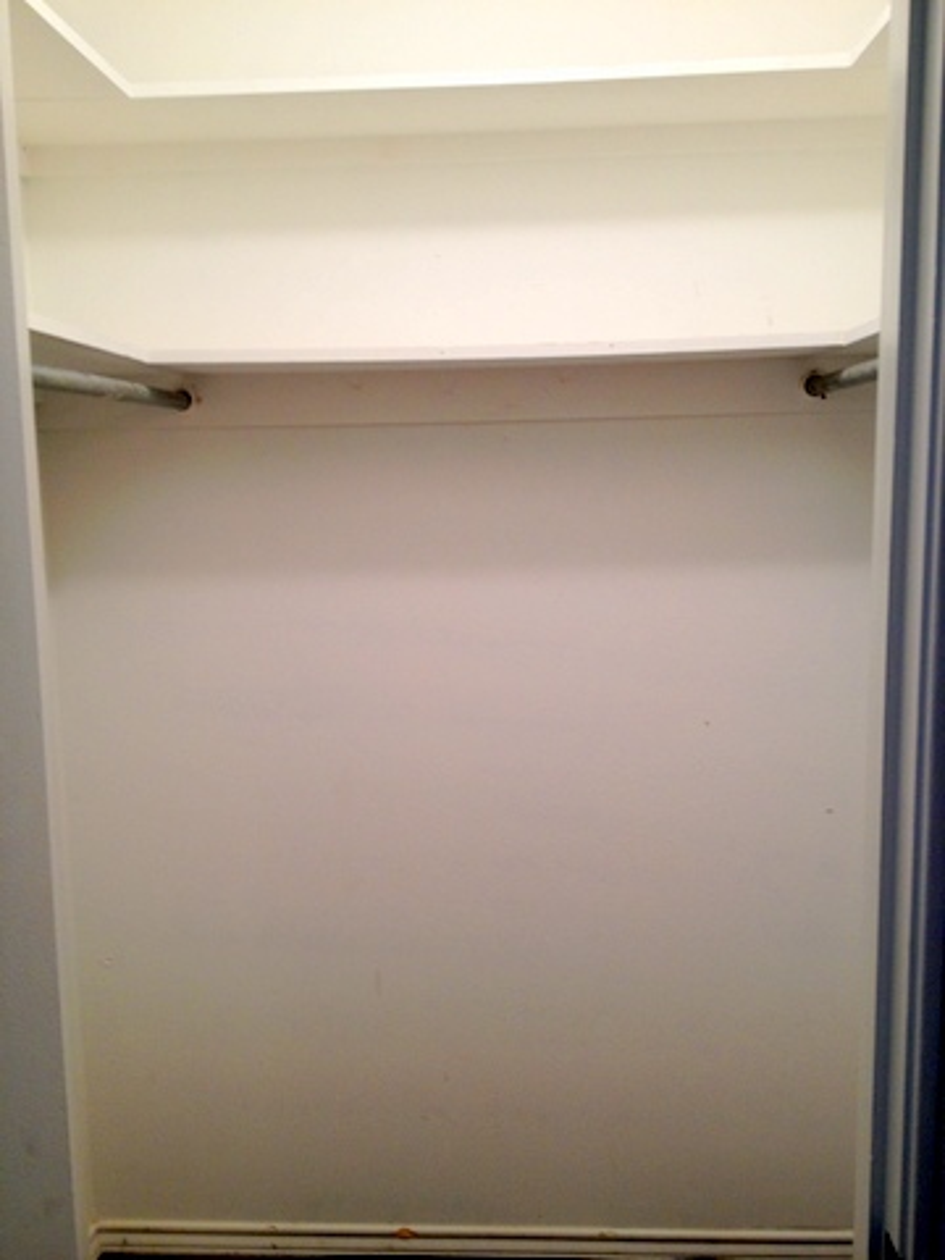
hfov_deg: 40.7
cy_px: 630
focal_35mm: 35
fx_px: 1274
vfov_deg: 52.6
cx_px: 472
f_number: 2.4
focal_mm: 4.28
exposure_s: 1/24
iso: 64
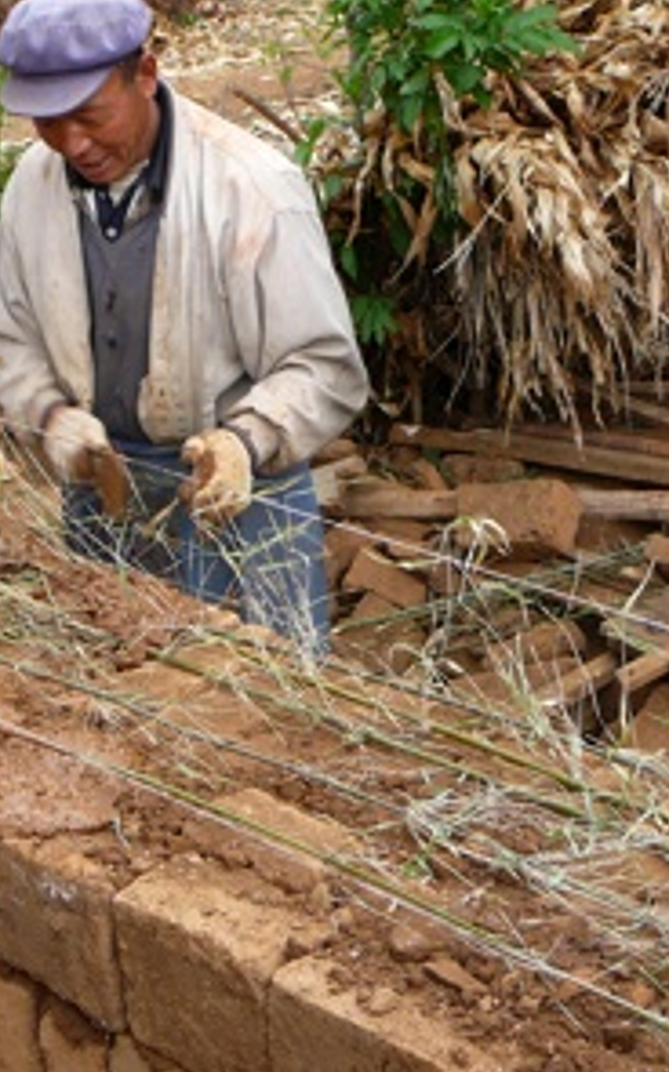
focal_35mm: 79
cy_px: 531
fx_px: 2308
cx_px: 324
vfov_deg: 26.2
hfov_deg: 16.5
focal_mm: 8.2
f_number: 3.5
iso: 80
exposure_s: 1/60
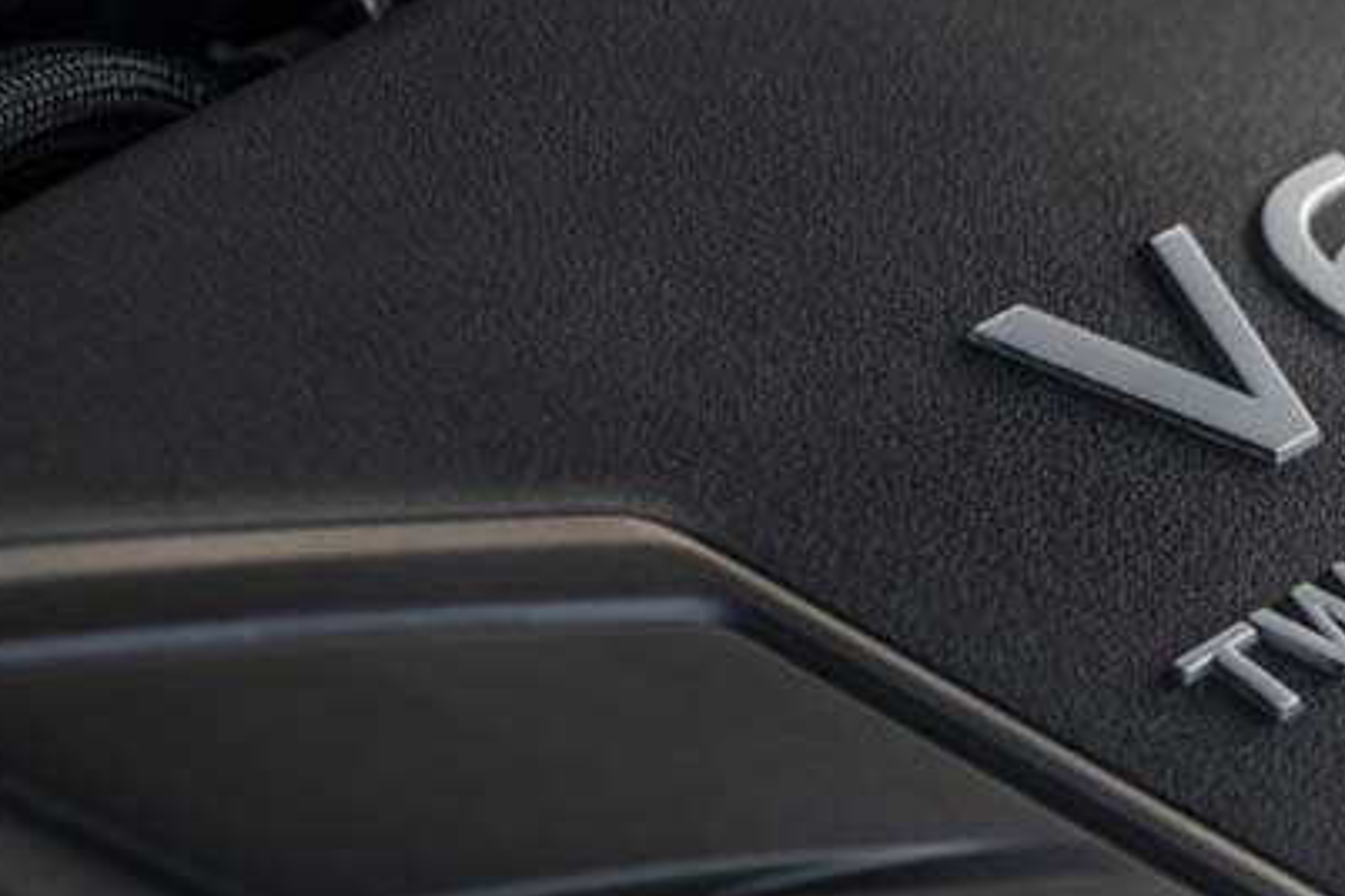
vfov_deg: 7.9
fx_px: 6500
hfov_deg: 11.6
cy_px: 573
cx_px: 1489
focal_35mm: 174
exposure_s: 1/50
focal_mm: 70
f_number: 4.5
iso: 400
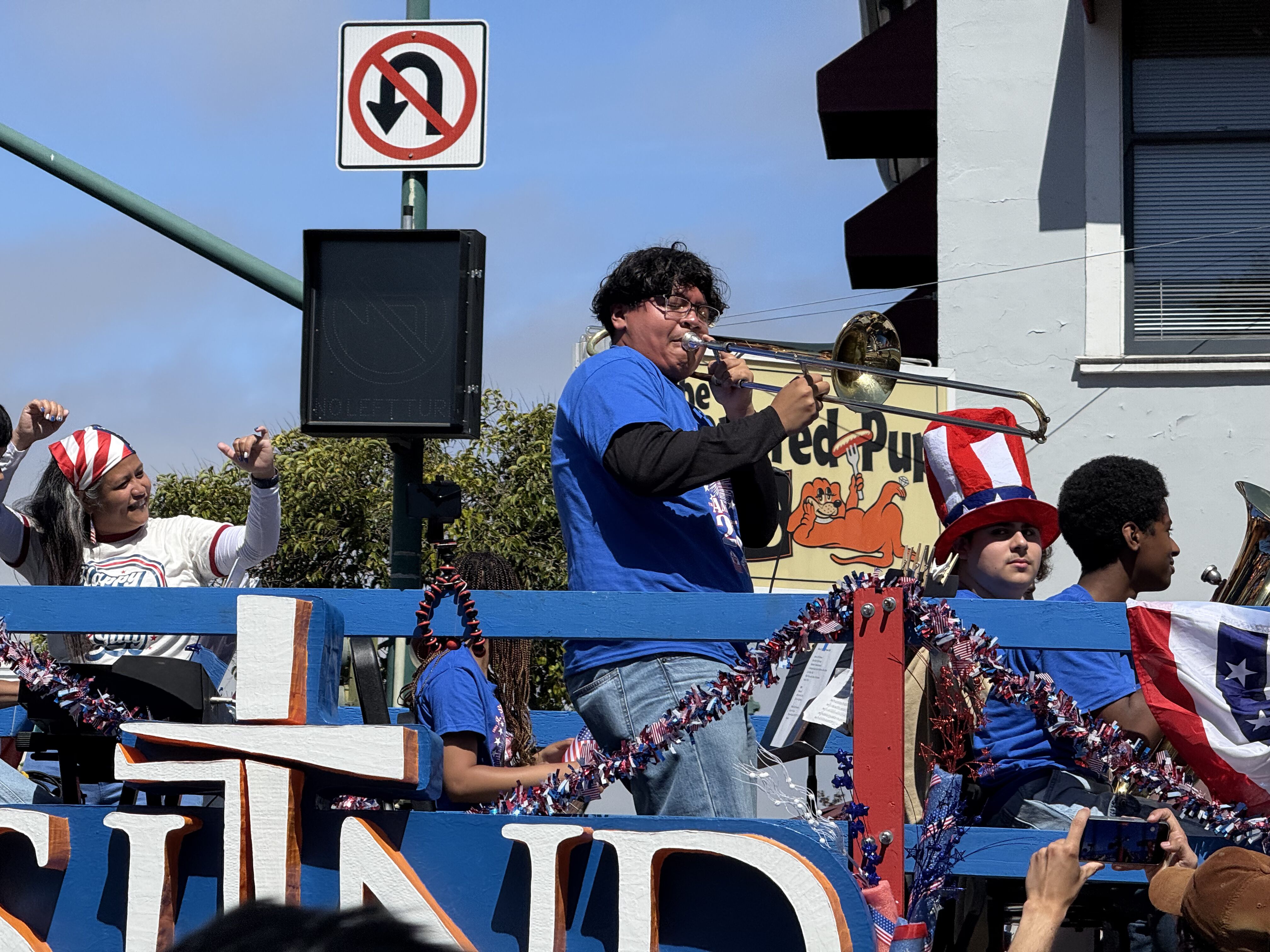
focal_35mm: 120
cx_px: 635
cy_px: 476
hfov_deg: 16.4
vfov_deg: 12.3
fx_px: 4403
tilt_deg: +7.7
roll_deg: -1.0
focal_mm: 15.66
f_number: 2.8
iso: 64
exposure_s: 1/3195
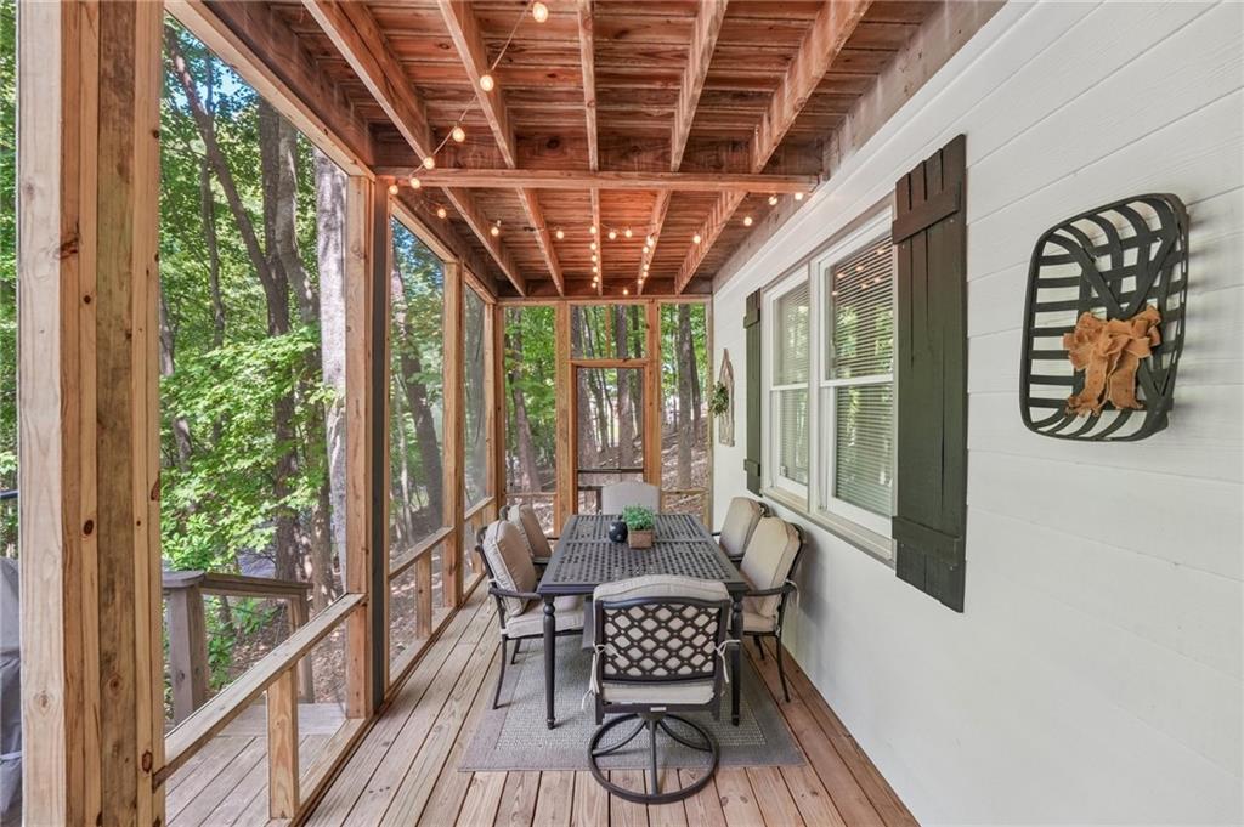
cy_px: 414
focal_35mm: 14
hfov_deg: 104.3
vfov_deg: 81.1
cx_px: 622
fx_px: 483
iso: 320
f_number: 8
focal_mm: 14
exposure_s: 1/15
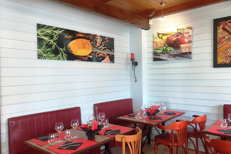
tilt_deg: +0.0
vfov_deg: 43.6
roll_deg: +0.8
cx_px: 118
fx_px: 193
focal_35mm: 30
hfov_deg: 61.9
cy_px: 79
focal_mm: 3.99
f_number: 1.8
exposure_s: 1/33
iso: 40
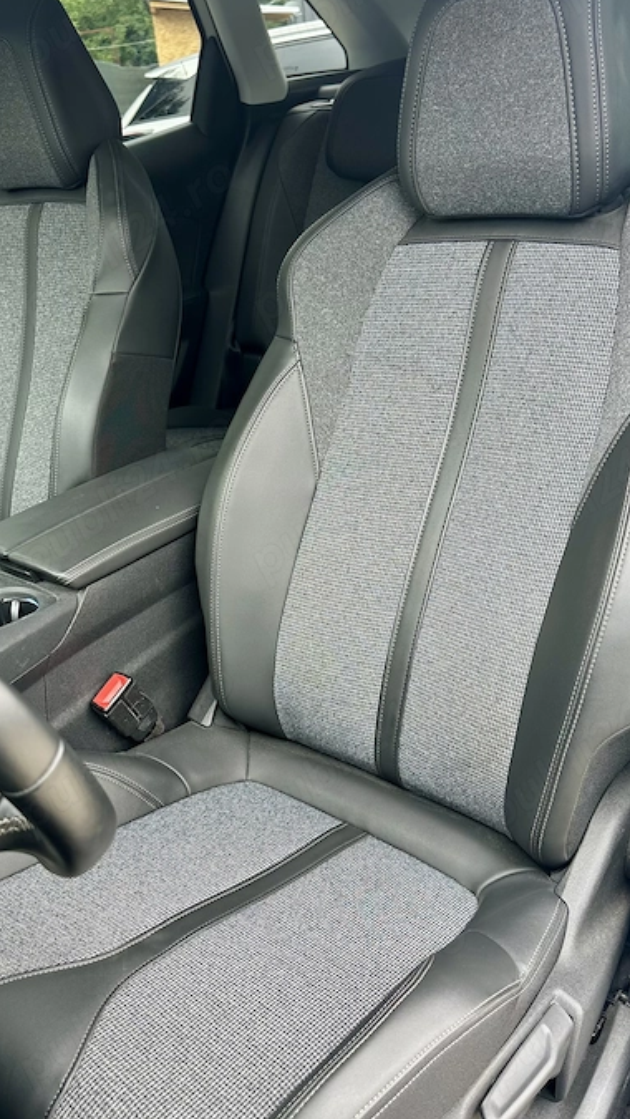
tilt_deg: -25.8
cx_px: 242
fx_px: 920
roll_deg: +5.8
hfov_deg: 37.6
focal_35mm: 31
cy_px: 550
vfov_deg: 62.6
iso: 64
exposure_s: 1/121
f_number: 1.78
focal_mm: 6.86
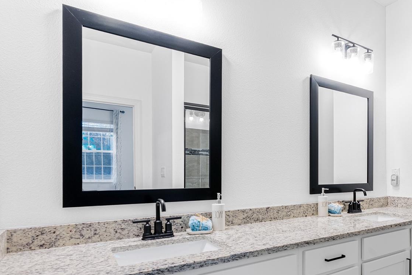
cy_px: 173
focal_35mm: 23
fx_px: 263
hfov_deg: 74.3
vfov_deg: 54.5
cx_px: 266
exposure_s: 1/8
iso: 640
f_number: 8
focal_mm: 16
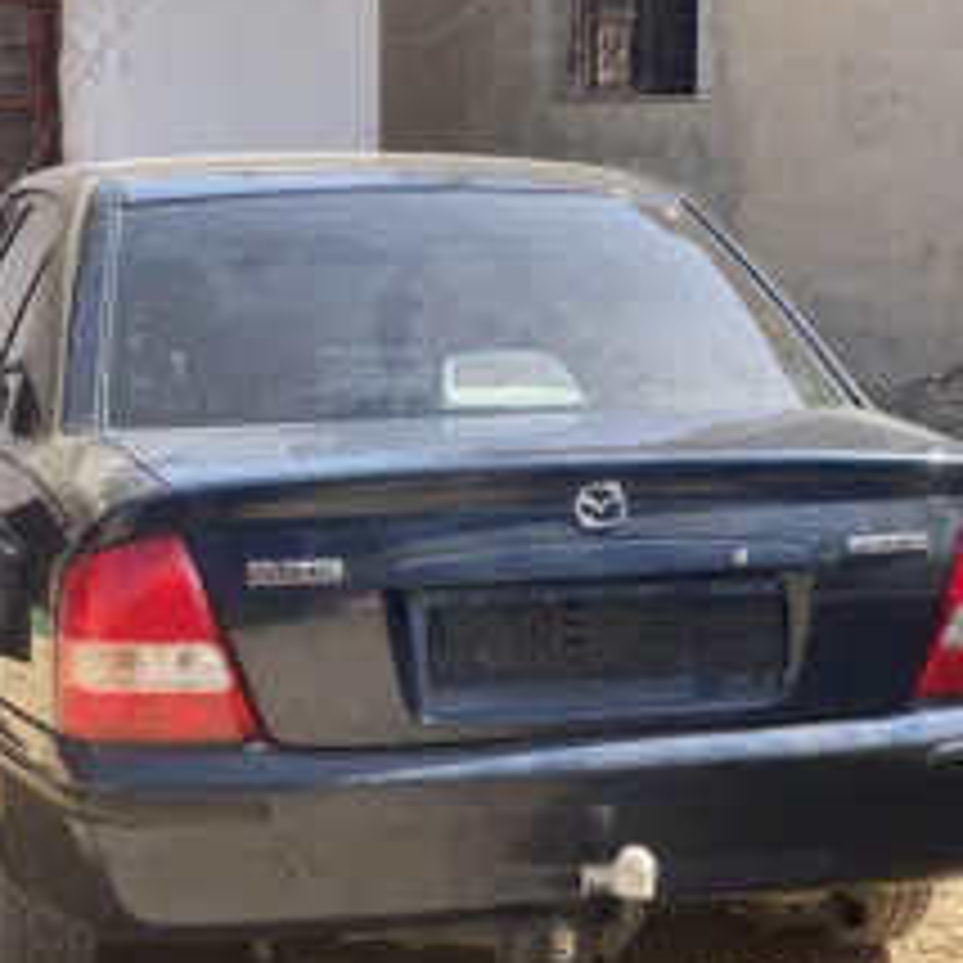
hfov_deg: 20.2
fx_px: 2707
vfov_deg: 20.1
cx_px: 450
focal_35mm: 86
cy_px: 590
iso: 20
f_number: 2
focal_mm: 6
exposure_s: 1/480
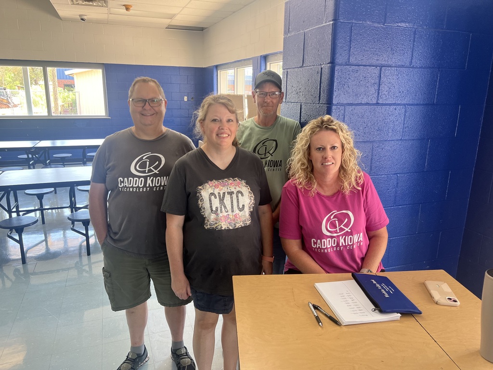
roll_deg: -0.4
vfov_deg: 53.1
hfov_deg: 67.3
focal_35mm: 26
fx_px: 370
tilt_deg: -14.0
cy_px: 185
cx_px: 246
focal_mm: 5.7
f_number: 1.5
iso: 125
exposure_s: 1/120
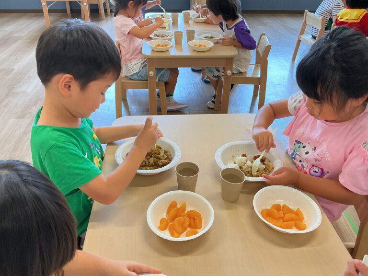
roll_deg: +0.1
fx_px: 308
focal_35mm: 29
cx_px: 184
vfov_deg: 48.2
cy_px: 138
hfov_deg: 61.7
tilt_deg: -33.8
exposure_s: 1/120
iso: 50
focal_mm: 3
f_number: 1.8
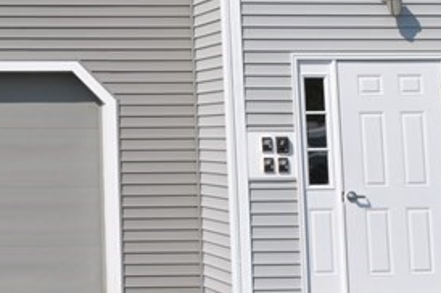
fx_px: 1370
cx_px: -106
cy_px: -151
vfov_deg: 11.7
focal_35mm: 112
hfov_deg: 17.3
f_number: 11
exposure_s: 1/500
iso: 200
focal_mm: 20
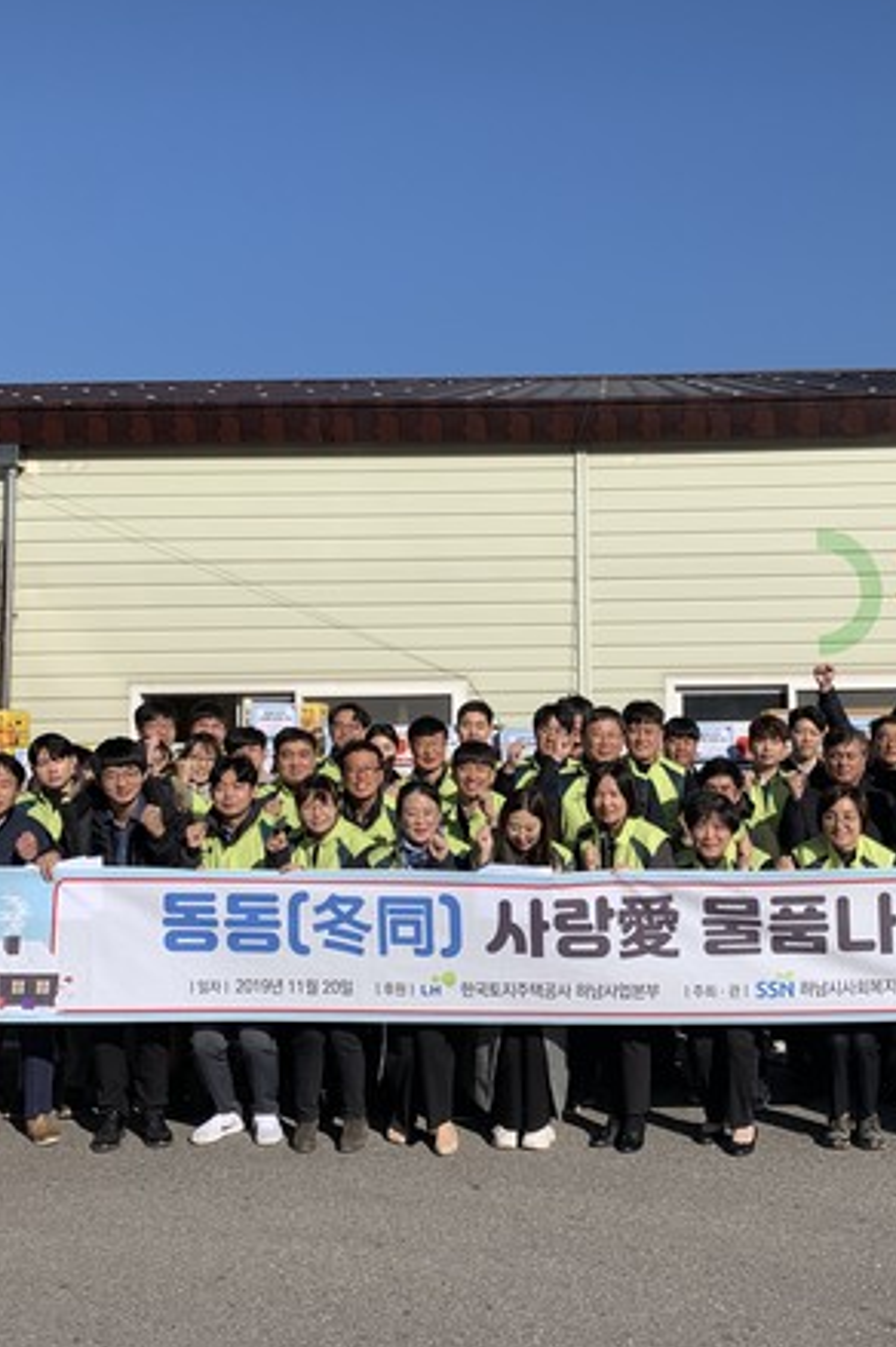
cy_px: 666
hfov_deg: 35.6
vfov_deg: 51.9
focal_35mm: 37
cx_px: 574
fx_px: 1383
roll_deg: +1.5
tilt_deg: +2.5
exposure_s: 1/4098
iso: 25
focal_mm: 4.25
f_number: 1.8
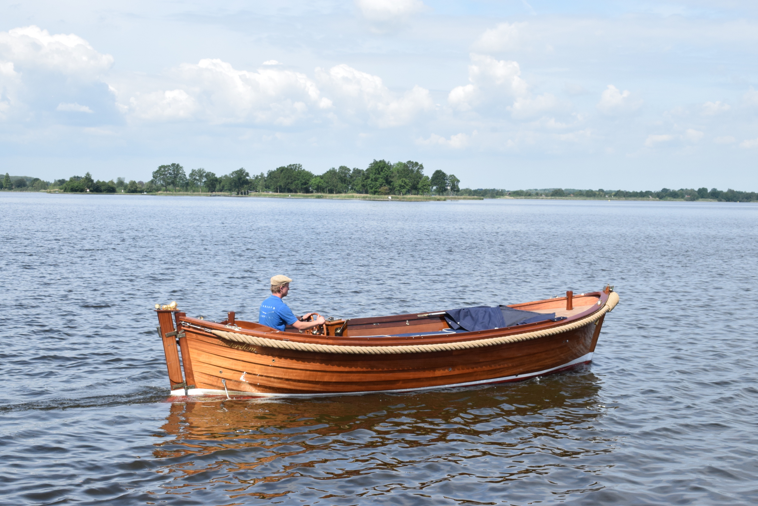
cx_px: 379
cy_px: 253
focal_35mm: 57
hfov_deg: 35.0
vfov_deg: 23.8
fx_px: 1200
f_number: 18
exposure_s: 1/400
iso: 640
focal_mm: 38
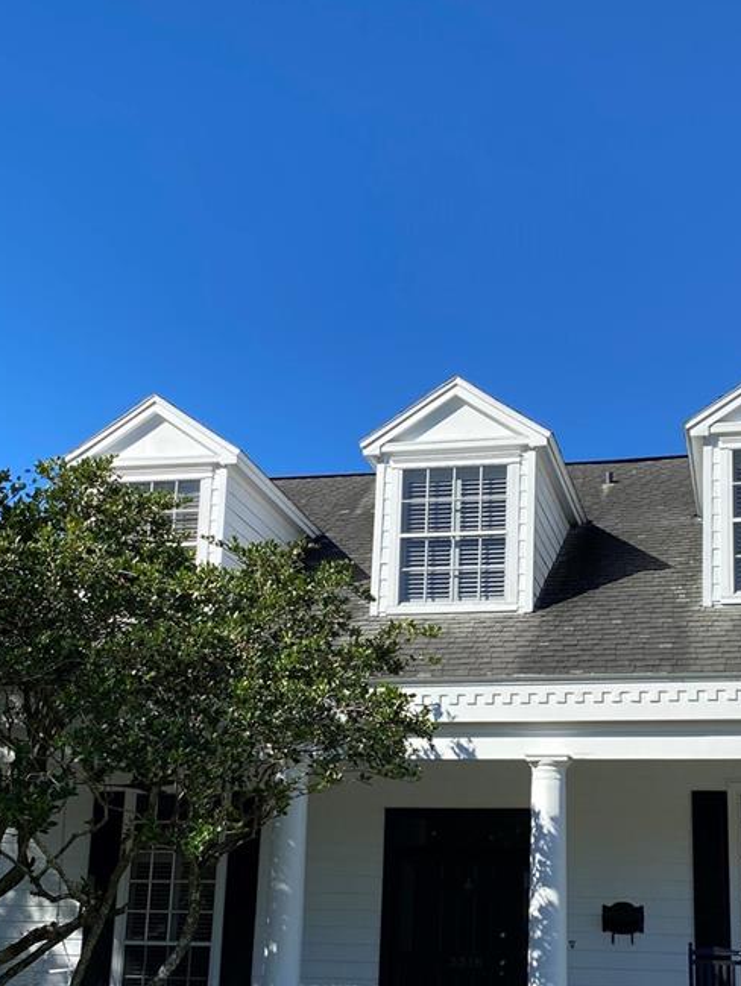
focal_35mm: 48
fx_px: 1369
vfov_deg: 39.2
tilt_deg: +13.5
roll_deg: -2.0
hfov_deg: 30.1
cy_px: 660
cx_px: 471
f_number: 1.8
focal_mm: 4.25
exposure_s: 1/2066
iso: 32
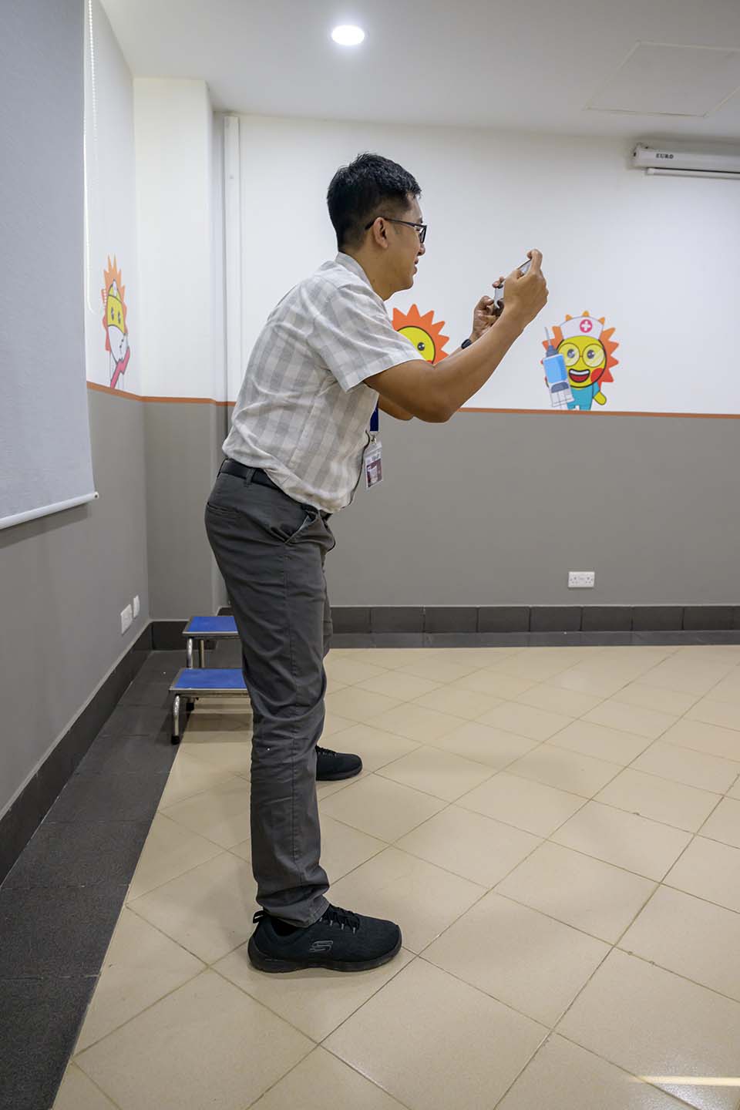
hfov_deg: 53.1
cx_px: 370
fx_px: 740
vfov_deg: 73.7
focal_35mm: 24
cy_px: 555
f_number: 4
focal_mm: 24
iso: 3200
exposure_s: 1/250
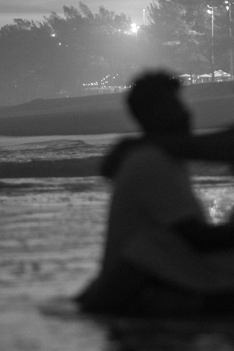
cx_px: 212
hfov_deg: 5.4
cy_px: 65
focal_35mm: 256
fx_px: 2496
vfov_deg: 8.0
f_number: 1.8
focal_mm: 85
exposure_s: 1/400
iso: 2500
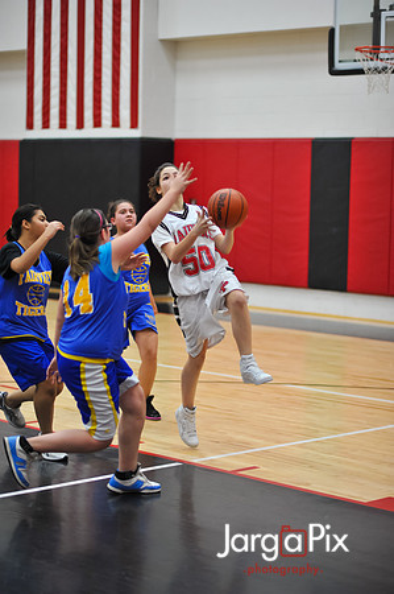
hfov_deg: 16.0
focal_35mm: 85
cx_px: 197
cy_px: 297
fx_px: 1399
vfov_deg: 23.9
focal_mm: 85
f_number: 2
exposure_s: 1/500
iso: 1100
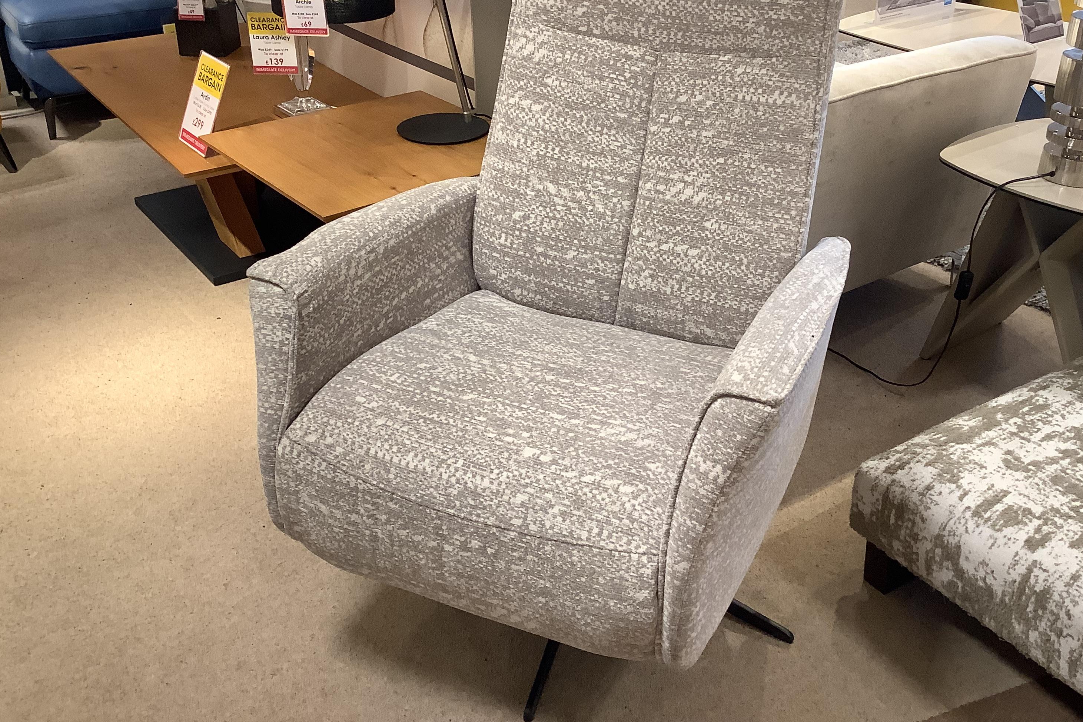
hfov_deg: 53.1
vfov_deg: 36.7
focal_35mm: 36
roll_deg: -1.1
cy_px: 269
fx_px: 1083
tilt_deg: -27.1
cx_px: 575
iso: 125
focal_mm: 3.3
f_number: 2.4
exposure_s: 1/50
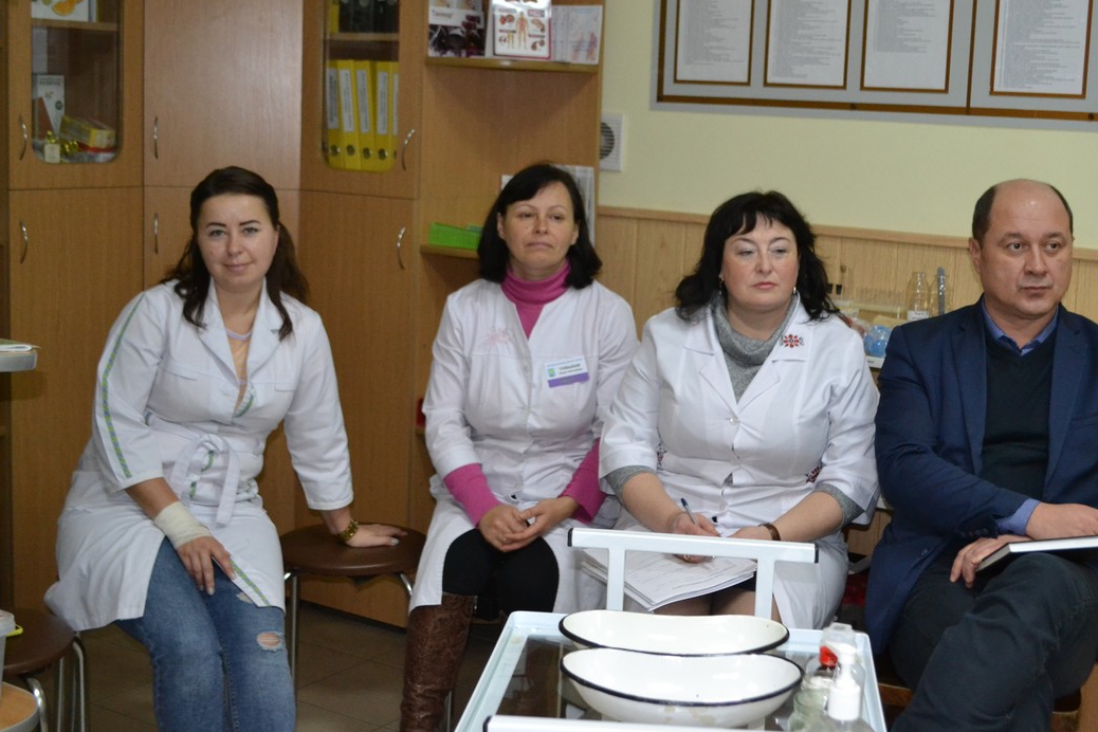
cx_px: 633
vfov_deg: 26.0
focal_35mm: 52
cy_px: 315
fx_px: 1586
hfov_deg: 38.1
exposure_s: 1/60
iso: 2000
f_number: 4.5
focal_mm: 30
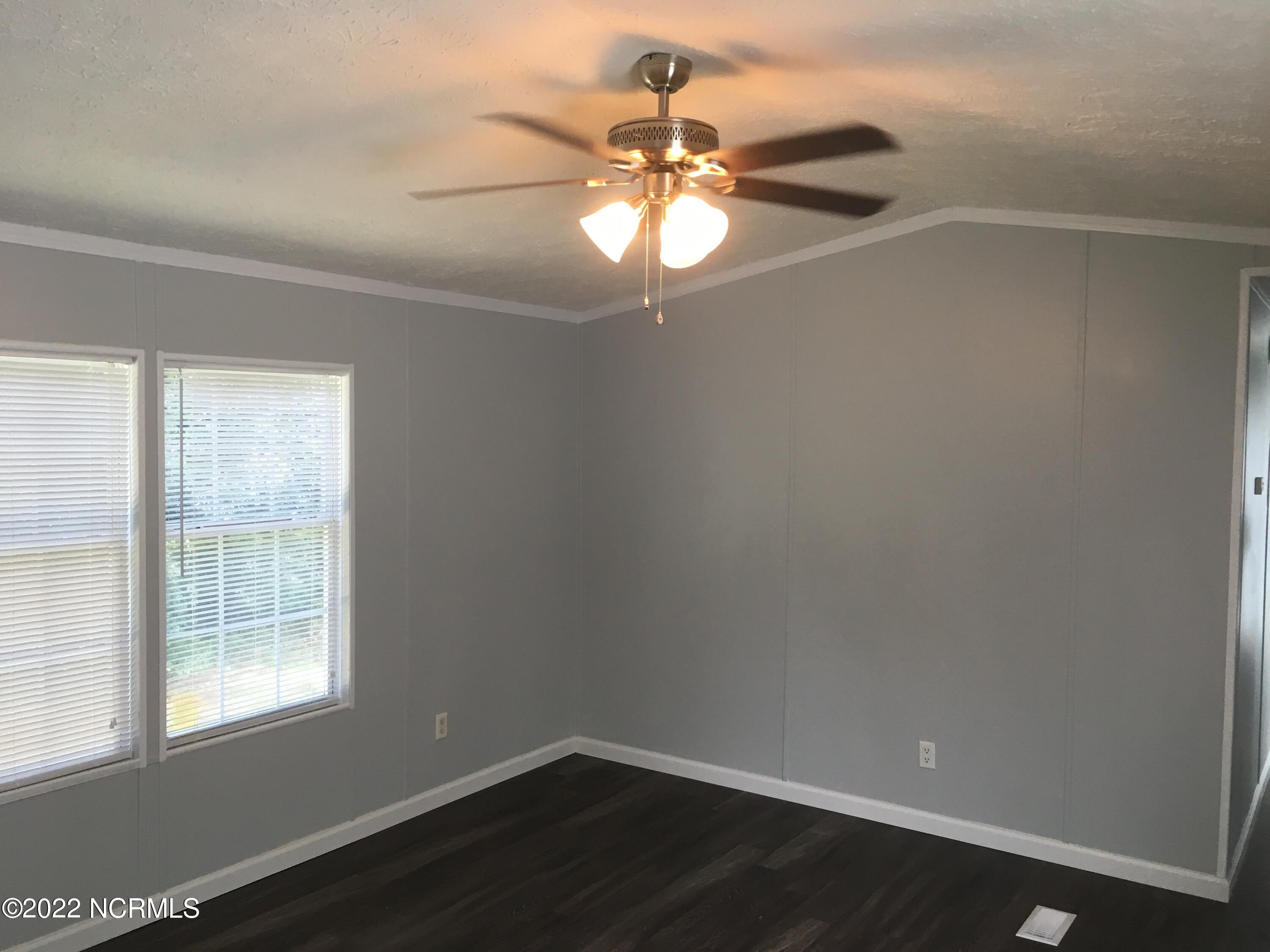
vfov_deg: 48.2
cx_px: 635
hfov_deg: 61.7
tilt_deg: +0.1
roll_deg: -1.5
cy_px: 476
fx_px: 1064
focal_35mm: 29
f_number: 2.2
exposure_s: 1/30
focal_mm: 4.15
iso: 32
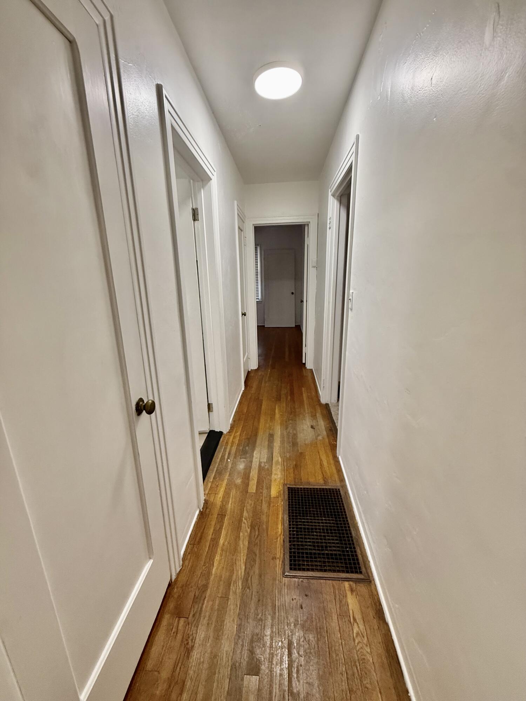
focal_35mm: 14
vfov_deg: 102.1
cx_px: 263
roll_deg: +0.0
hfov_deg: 85.7
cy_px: 350
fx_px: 284
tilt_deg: -11.5
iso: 250
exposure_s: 1/120
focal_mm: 2.22
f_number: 2.2
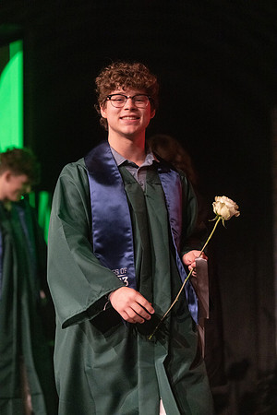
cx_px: 138
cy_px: 208
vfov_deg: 20.4
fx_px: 1154
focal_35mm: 100
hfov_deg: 13.7
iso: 16000
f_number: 2.8
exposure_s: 1/1000
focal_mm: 100
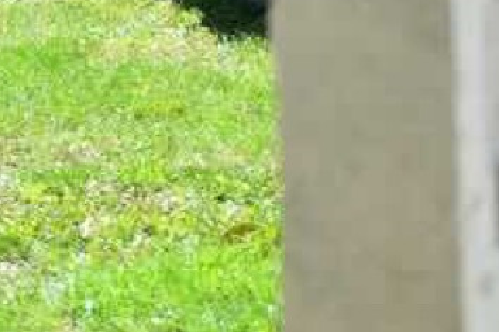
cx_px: -158
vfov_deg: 3.0
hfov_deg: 4.5
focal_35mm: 461
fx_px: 6389
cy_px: -380
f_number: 11
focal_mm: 68
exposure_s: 1/100
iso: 200
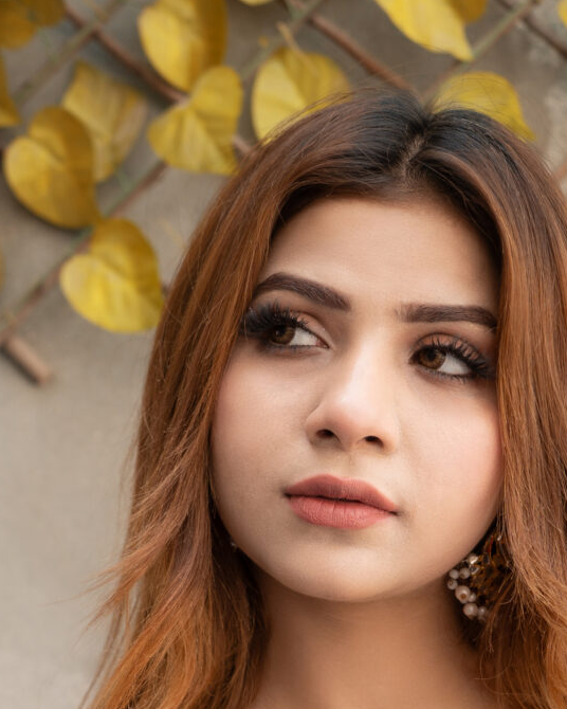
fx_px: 2161
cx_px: 371
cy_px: 842
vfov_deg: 17.8
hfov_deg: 14.9
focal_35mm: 103
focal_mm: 35
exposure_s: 1/250
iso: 160
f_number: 3.5
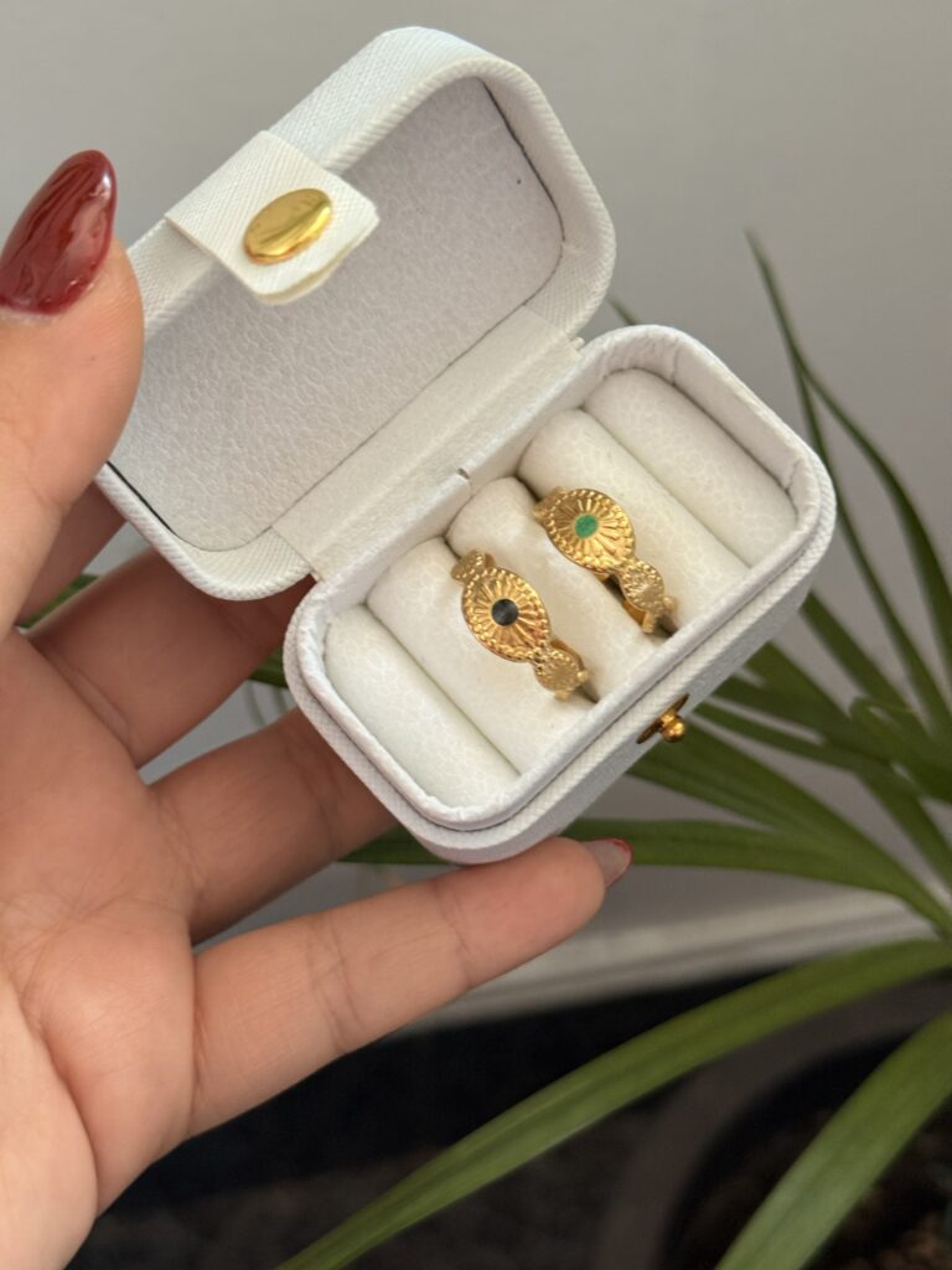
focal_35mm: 48
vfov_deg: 39.7
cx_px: 476
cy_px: 635
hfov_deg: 30.3
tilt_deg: -45.4
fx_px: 1760
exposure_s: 1/60
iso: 200
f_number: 1.78
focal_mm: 6.76
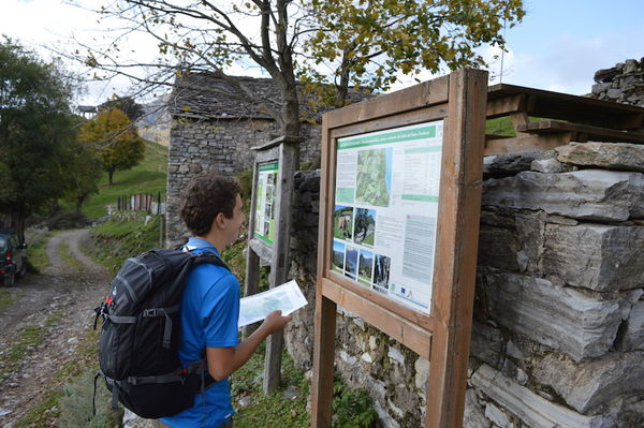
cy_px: 214
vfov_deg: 47.9
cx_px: 322
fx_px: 483
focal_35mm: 27
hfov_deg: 67.4
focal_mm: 18
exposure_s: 1/160
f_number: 6.3
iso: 100
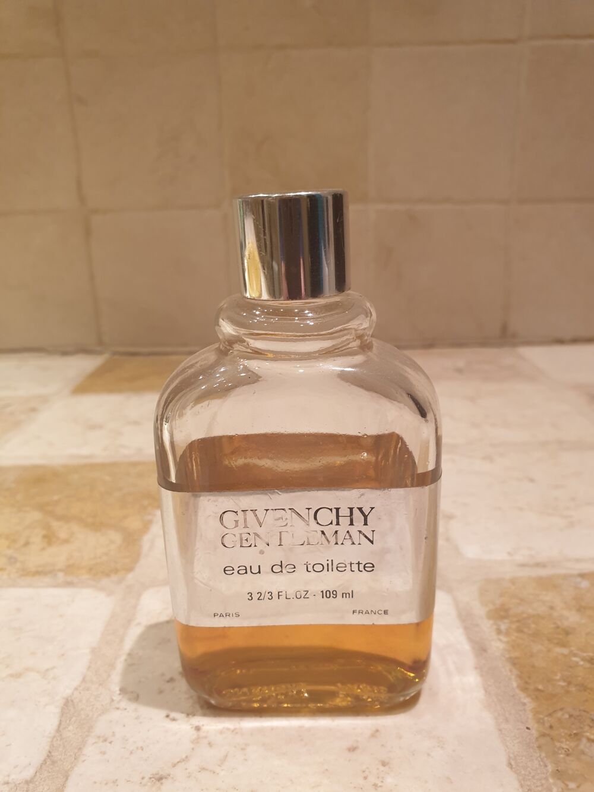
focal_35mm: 26
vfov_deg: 67.3
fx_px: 595
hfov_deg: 53.1
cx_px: 297
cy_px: 396
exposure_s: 1/50
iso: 160
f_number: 2.4
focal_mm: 4.3
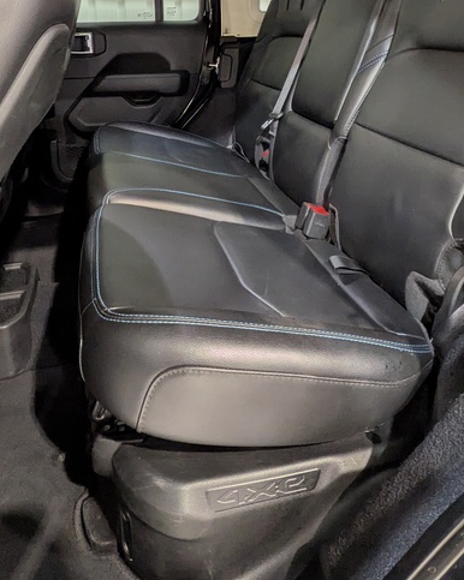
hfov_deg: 49.9
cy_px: 140
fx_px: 498
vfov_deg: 57.2
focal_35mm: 29
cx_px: 207
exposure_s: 1/24
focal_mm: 1.83
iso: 125
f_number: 2.2
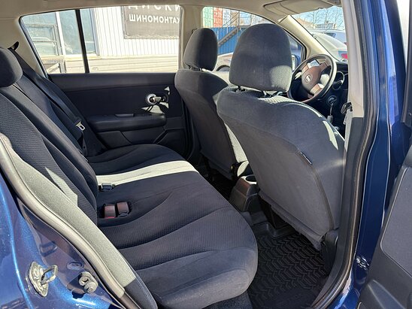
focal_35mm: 24
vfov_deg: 56.8
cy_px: 154
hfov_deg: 71.6
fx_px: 286
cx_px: 206
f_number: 1.78
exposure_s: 1/243
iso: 100
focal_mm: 6.76
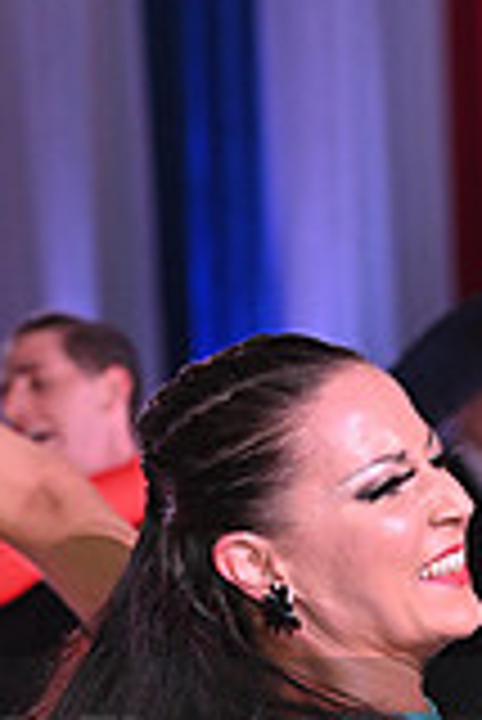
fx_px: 7414
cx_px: 507
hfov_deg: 3.7
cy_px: 810
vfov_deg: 5.5
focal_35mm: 370
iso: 1600
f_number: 5.6
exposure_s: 1/200
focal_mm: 102
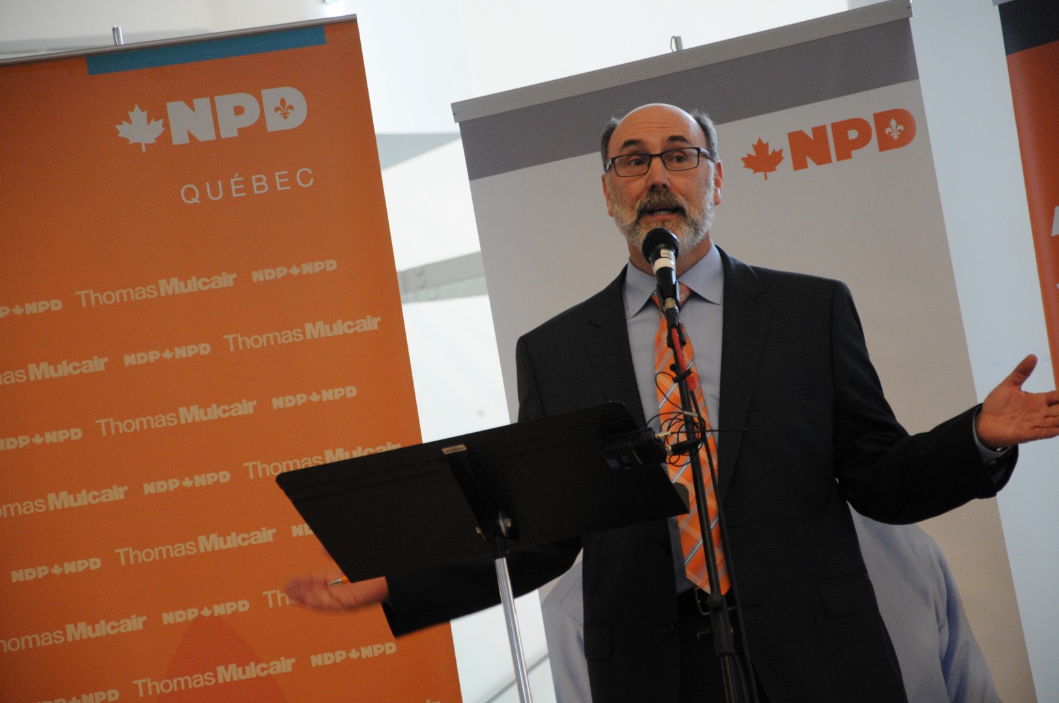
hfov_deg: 13.1
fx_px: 4628
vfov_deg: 8.7
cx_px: 530
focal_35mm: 158
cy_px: 352
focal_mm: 105
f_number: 5.6
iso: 1600
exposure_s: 1/50
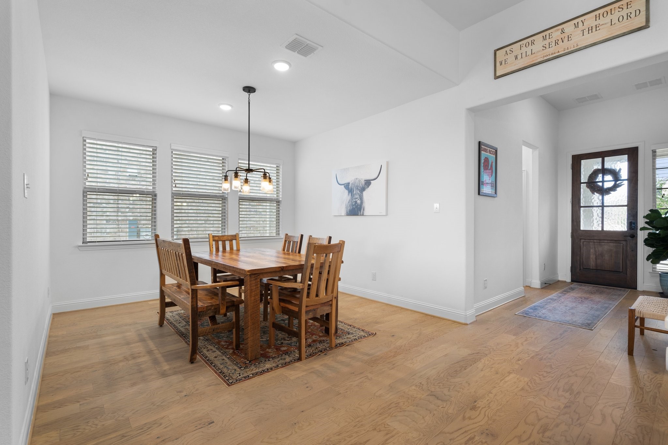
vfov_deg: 73.7
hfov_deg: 96.7
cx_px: 334
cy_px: 222
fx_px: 297
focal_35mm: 16
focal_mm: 16
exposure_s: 1/4
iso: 400
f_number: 7.1
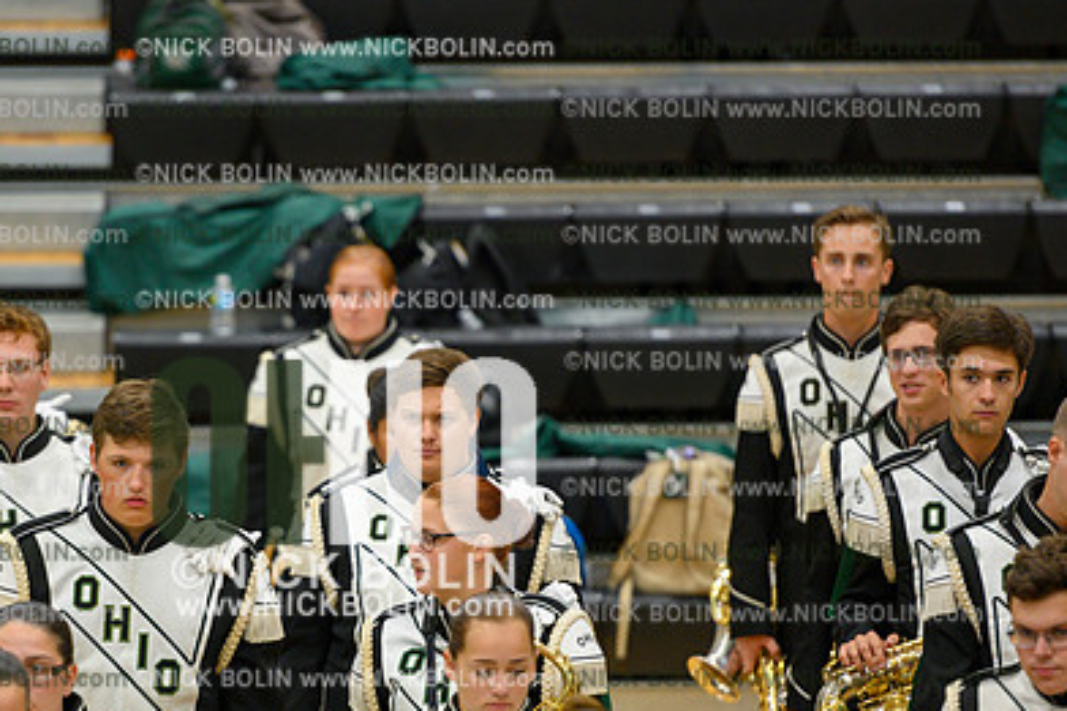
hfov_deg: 7.0
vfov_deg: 4.6
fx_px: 8769
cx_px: 343
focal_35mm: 296
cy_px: 489
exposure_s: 1/320
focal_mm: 200
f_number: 2.8
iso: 1600
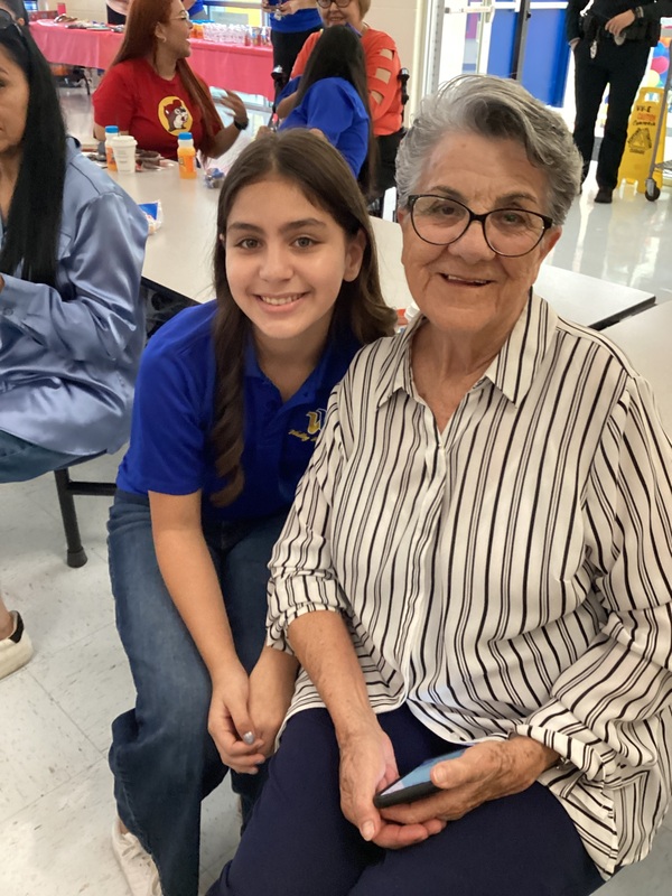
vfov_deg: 58.4
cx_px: 336
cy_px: 448
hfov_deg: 45.4
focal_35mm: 31
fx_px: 802
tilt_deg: -29.6
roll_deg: -3.6
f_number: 2.4
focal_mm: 3.3
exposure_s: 1/50
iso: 400
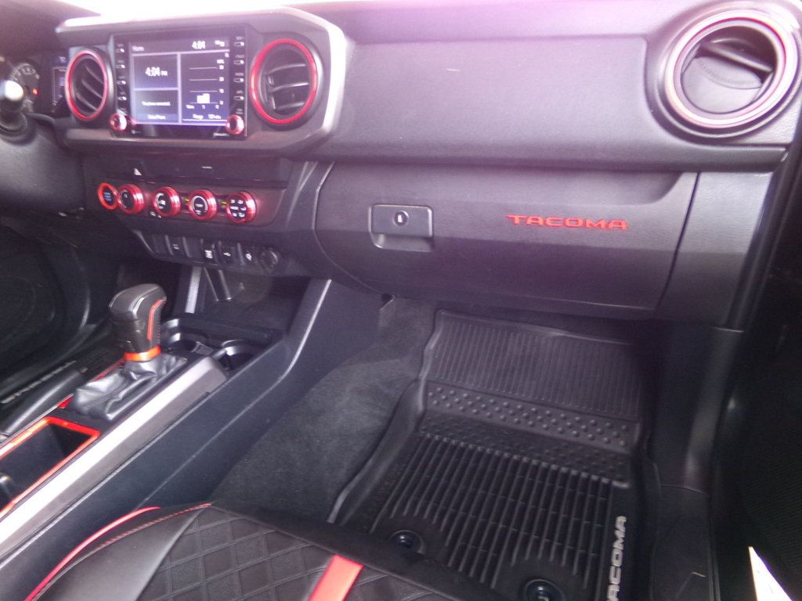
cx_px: 401
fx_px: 556
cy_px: 300
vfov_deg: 56.8
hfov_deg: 71.6
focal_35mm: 24
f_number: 3.7
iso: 470
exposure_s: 1/17
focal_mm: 4.3
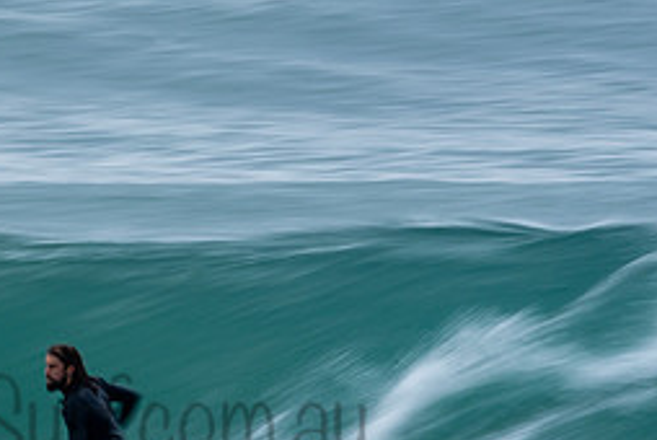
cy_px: 392
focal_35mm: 1711
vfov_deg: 0.8
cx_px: 93
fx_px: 31261
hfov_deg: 1.2
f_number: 22
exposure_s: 1/20
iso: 100
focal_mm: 500
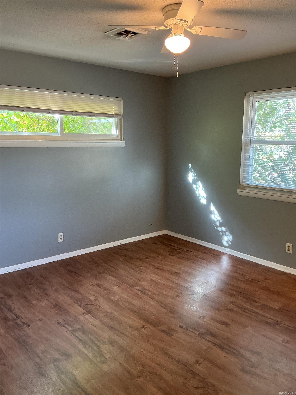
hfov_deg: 48.2
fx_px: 331
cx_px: 148
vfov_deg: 61.7
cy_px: 198
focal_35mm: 29
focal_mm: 3
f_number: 1.8
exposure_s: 1/60
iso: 160
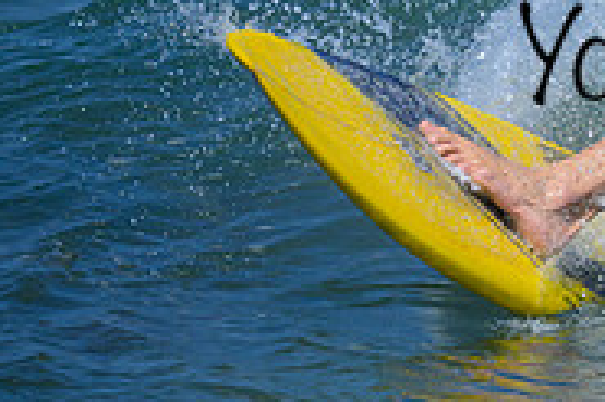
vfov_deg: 0.5
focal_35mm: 2711
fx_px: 45518
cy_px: -26
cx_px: 832
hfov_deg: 0.8
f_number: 6.3
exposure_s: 1/2500
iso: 320
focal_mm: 800
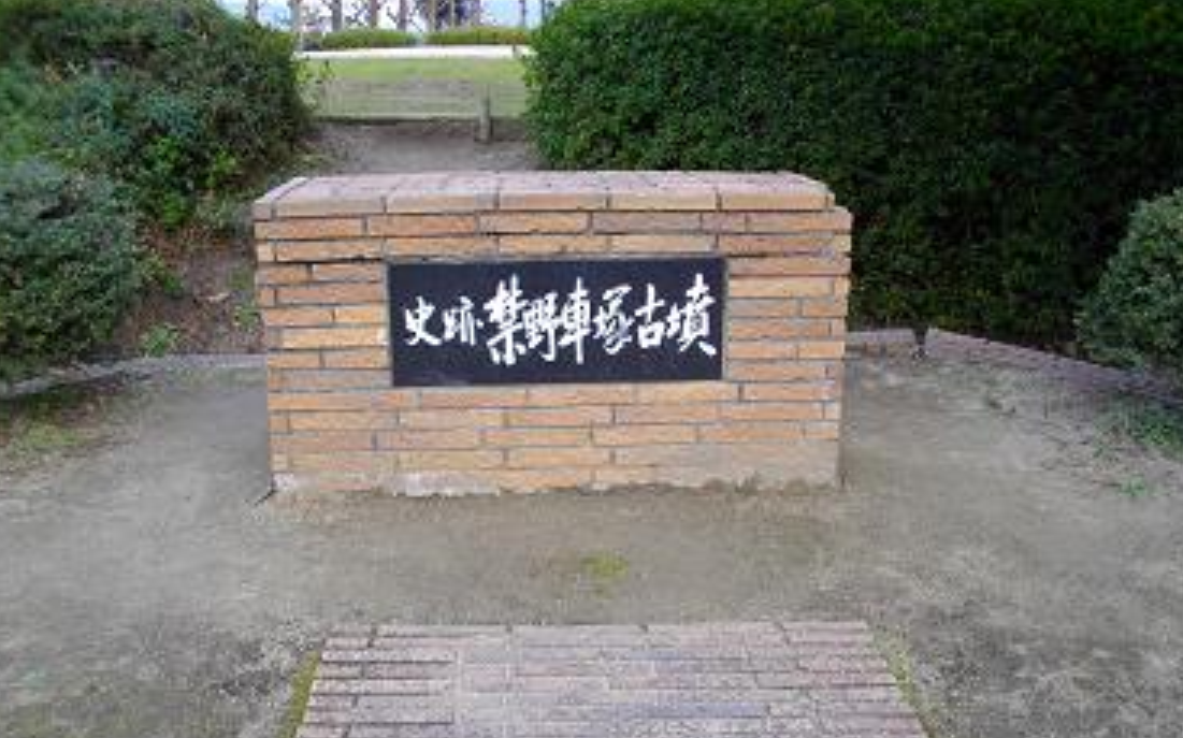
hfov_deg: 54.0
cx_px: 585
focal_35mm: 36
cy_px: 400
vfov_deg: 35.3
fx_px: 1160
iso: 100
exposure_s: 1/160
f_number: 2.9
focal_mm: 5.7
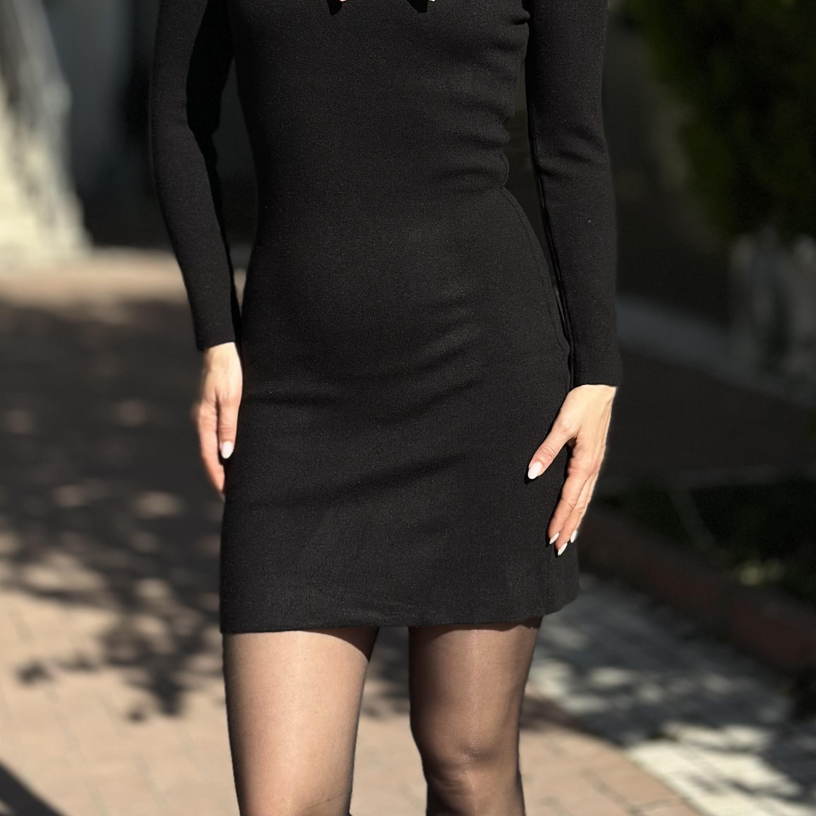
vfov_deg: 20.7
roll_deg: +0.1
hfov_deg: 20.9
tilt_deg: -4.7
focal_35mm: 83
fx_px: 2214
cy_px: 177
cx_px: 369
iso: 100
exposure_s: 1/4367
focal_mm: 6.86
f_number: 1.78
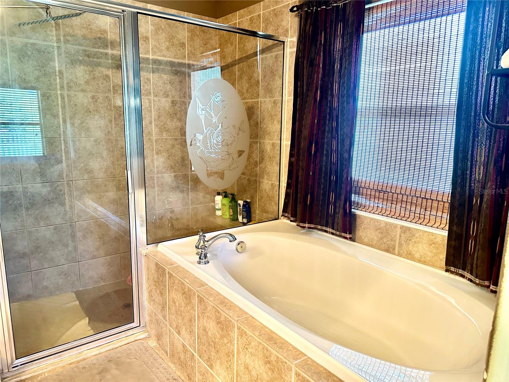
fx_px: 353
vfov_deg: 56.8
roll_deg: -0.9
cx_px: 254
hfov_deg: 71.6
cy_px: 191
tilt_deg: -10.4
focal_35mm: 24
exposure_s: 1/60
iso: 640
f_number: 1.78
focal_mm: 6.86
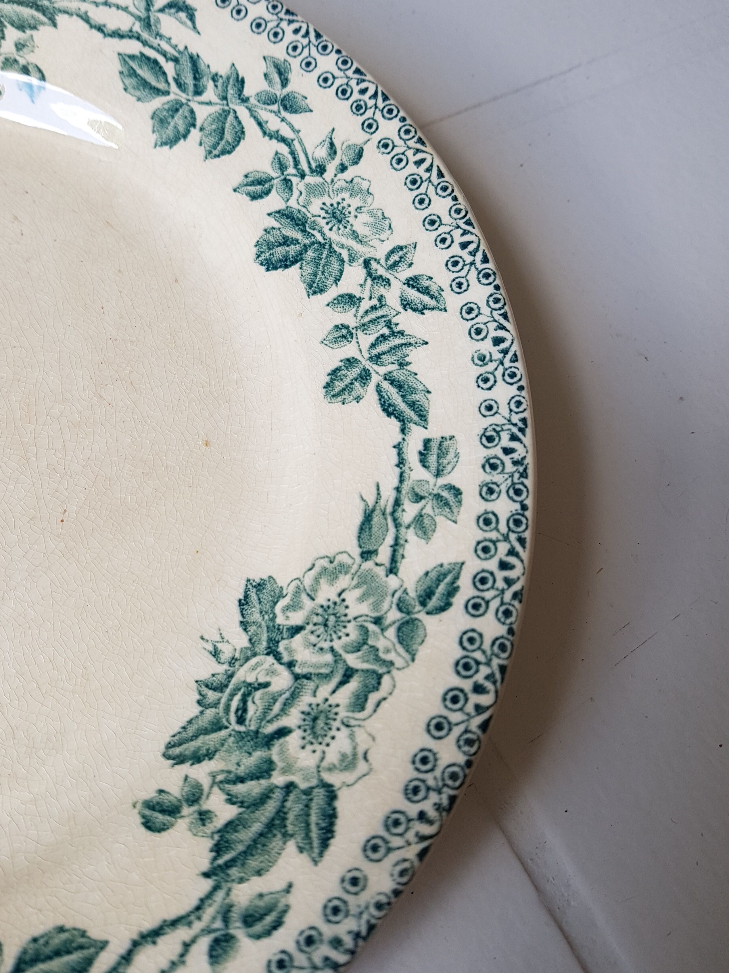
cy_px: 428
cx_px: 306
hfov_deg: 45.3
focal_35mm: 31
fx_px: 871
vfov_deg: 58.2
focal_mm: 4.2
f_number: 1.7
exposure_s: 1/100
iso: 50
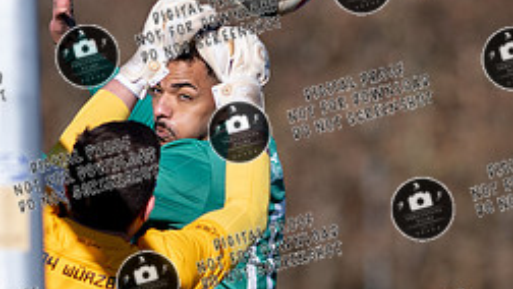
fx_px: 16847
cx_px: 160
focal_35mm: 1238
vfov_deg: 1.0
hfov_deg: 1.7
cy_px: 281
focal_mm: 300
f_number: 3.5
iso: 90
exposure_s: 1/1600
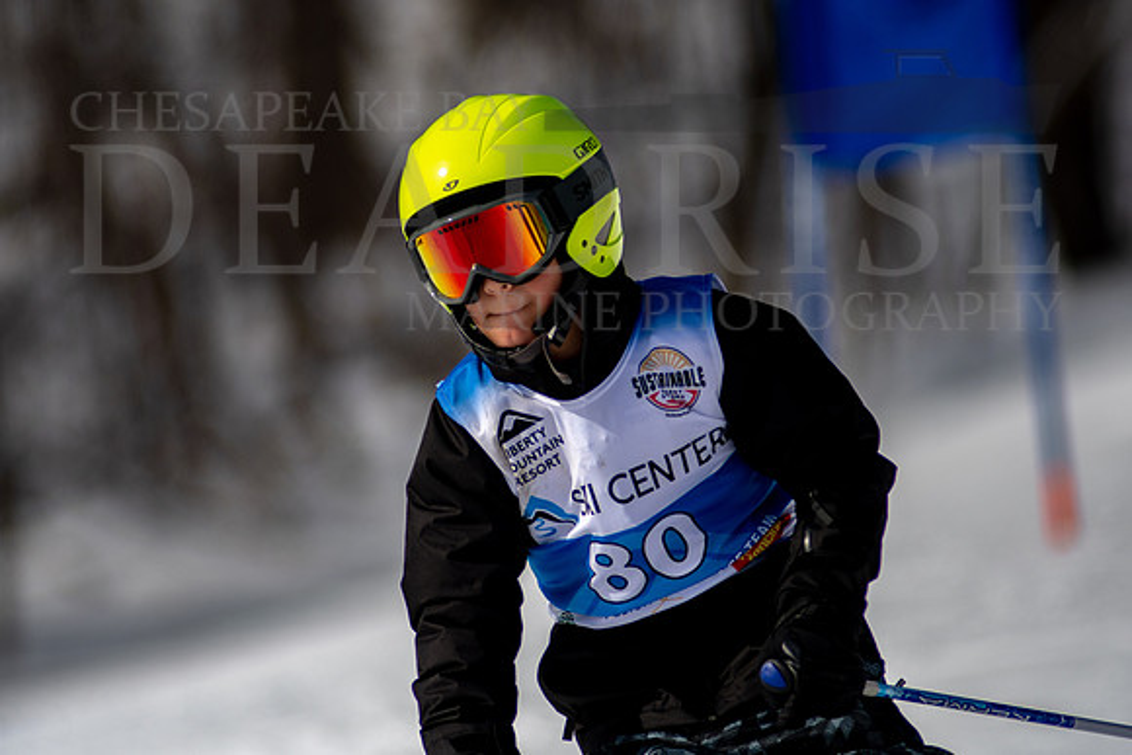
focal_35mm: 450
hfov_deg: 4.6
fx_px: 14153
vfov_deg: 3.1
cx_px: 566
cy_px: 378
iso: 100
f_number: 2.8
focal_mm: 300
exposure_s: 1/8000
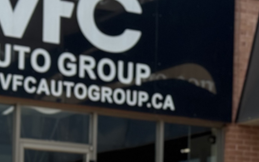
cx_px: 281
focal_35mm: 151
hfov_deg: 13.6
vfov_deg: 8.5
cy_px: 243
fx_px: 1066
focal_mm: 6.76
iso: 64
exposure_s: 1/5376
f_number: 1.78
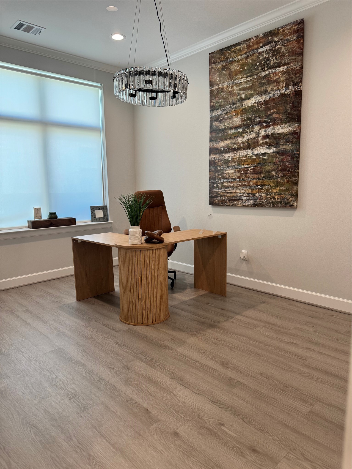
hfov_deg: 56.8
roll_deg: +0.9
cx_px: 176
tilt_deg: -8.6
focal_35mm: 24
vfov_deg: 71.6
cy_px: 234
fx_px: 325
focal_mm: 6.76
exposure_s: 1/120
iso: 125
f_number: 1.78
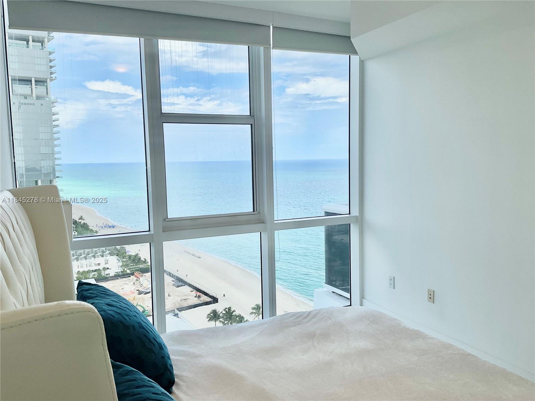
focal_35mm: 29
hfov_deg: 61.7
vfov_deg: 48.2
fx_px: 448
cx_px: 268
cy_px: 200
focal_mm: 3
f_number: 1.8
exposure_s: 1/770
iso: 16
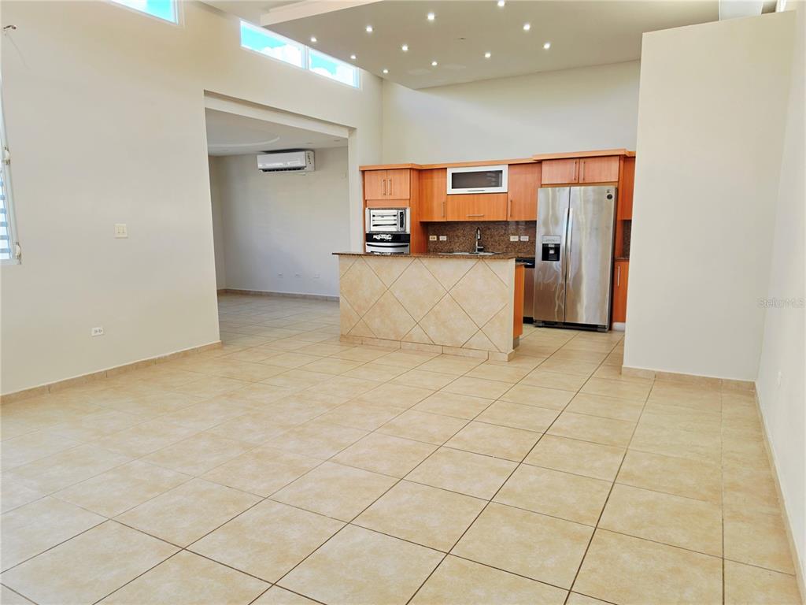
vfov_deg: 58.9
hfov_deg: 73.9
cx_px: 403
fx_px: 536
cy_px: 302
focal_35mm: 23
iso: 25
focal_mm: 6.5
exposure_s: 1/182
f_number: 1.4
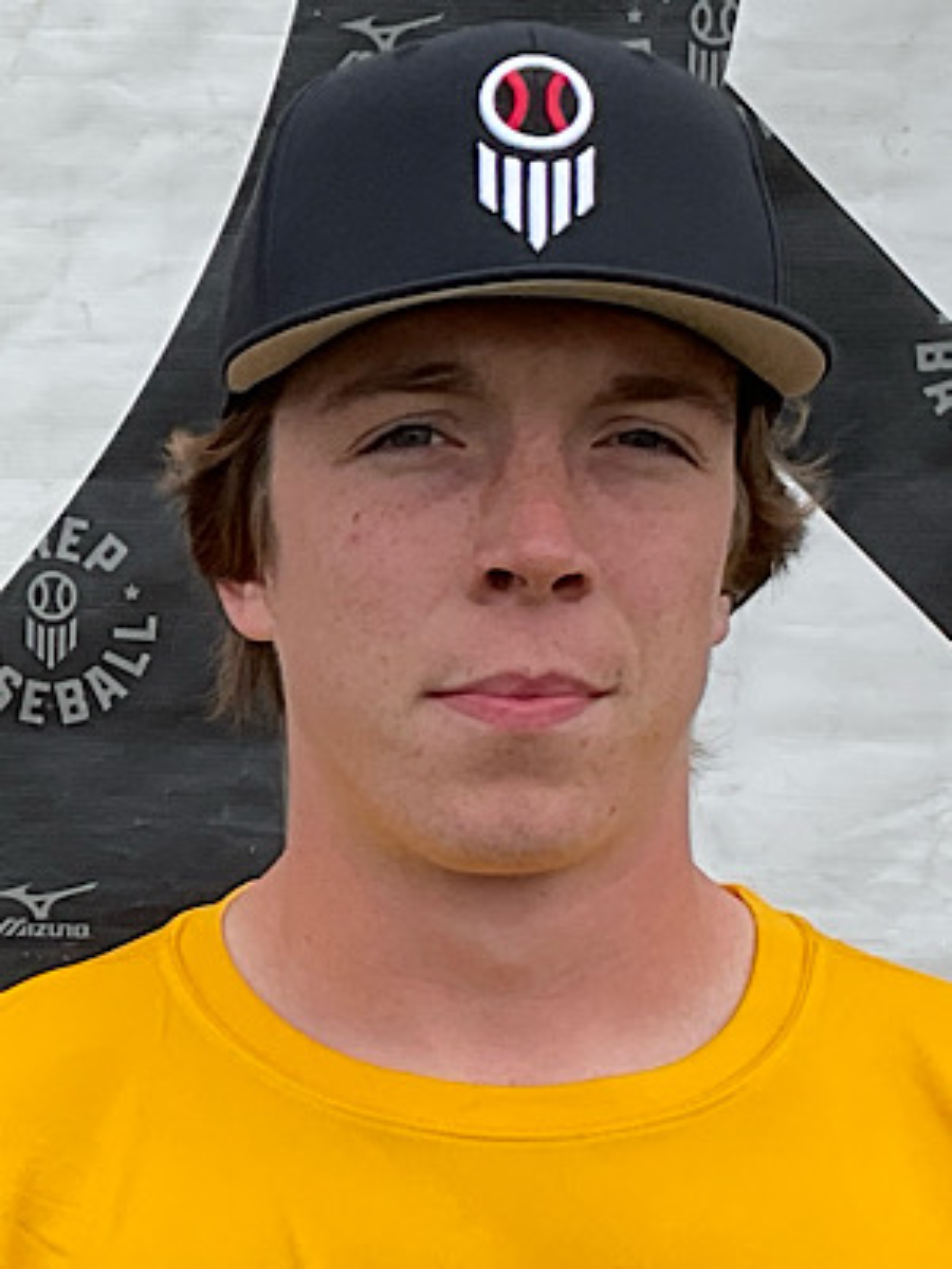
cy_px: 634
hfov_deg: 48.2
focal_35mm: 29
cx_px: 476
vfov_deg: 61.7
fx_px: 1063
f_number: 1.8
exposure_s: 1/372
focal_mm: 3
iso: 16
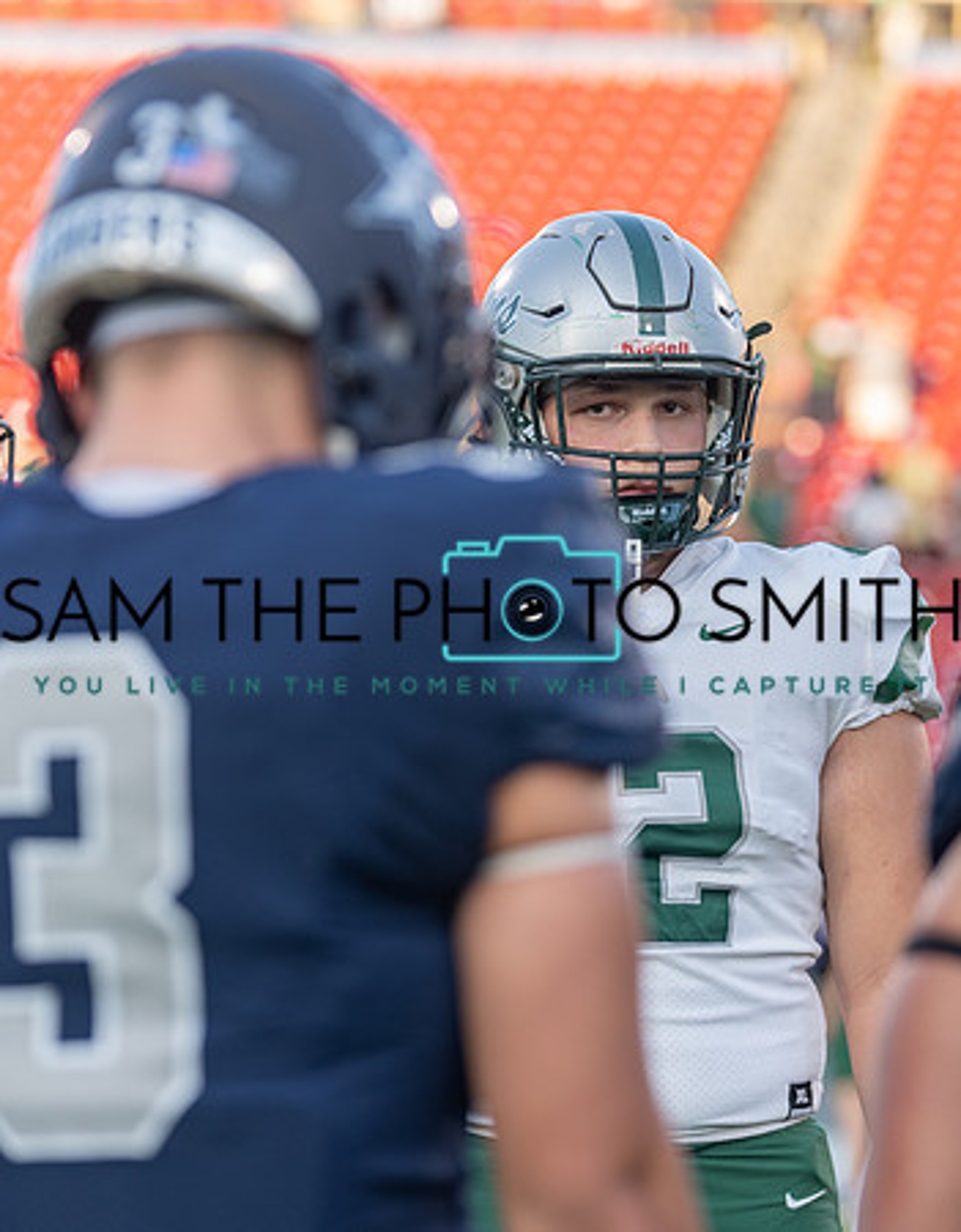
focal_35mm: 182
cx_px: 681
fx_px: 6566
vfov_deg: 10.7
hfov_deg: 8.4
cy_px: 606
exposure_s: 1/500
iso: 320
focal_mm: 125
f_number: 3.2
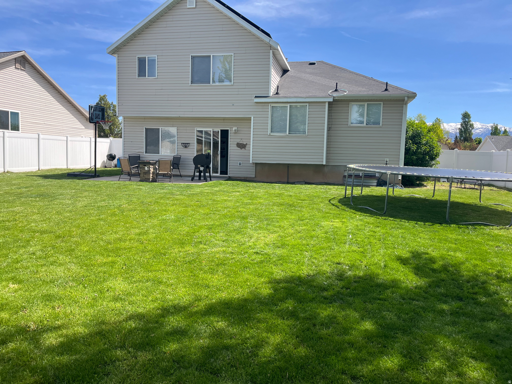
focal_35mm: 26
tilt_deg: -4.8
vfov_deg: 53.1
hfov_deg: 67.3
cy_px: 192
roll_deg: -1.5
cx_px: 256
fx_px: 385
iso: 50
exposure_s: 1/1721
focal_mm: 5.1
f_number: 1.6
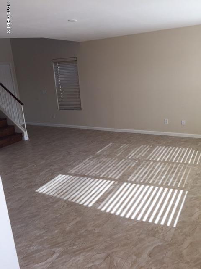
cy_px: 134
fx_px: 225
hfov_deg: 48.2
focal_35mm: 29
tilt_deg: -14.9
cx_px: 100
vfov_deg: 61.7
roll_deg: +3.5
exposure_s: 1/120
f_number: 2.2
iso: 40
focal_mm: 4.15
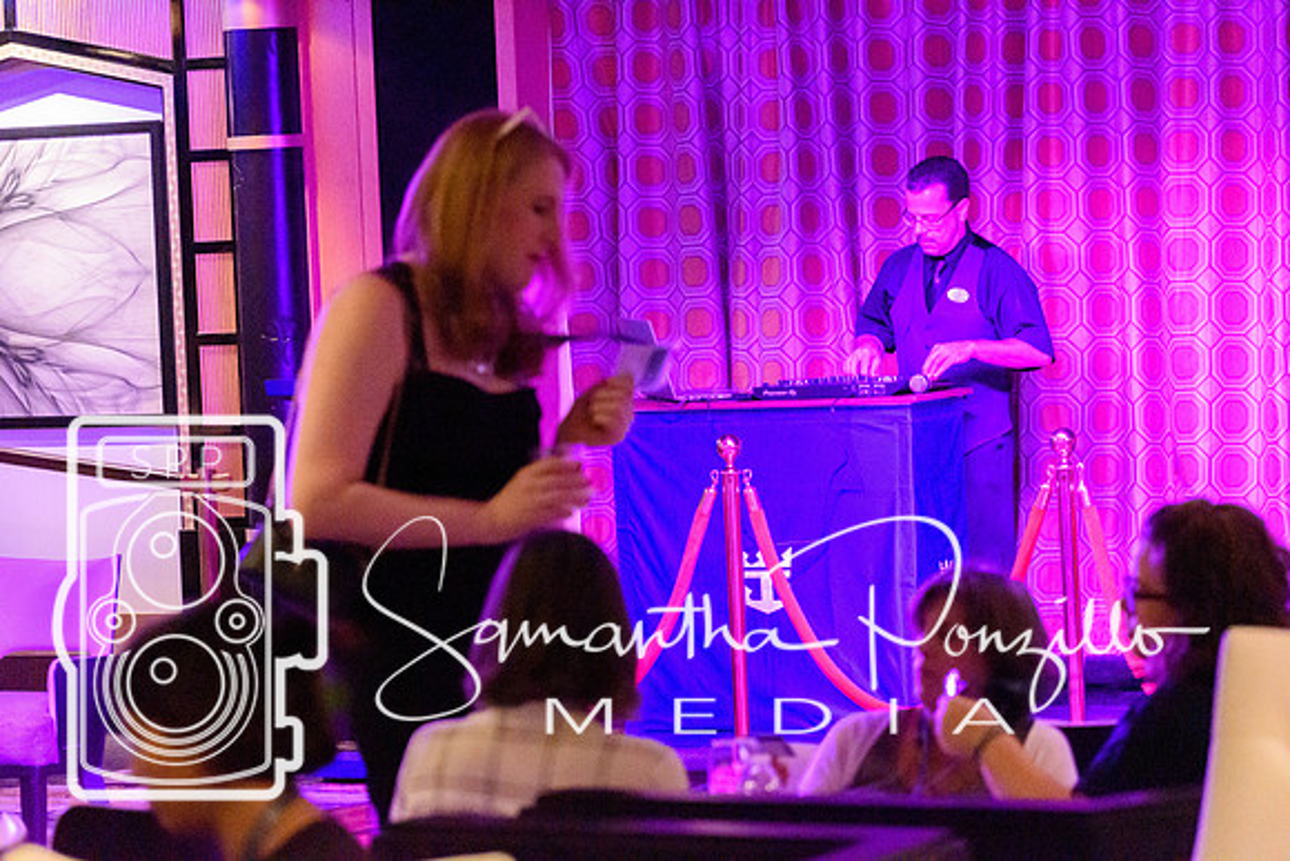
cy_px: 430
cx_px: 645
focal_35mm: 174
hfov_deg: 11.8
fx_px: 6236
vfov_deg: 7.9
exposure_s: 1/80
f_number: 4.8
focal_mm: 116
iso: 12800
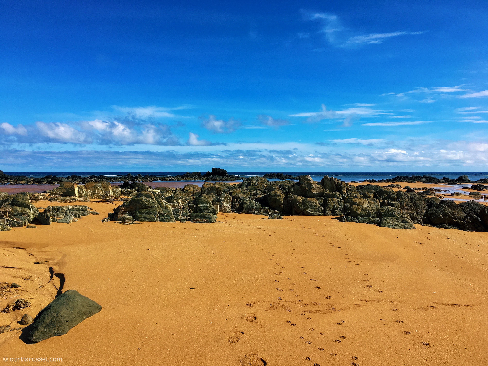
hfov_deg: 61.7
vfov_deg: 48.2
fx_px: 409
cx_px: 244
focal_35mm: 29
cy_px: 183
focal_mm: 4.15
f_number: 2.2
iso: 25
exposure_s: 1/2200
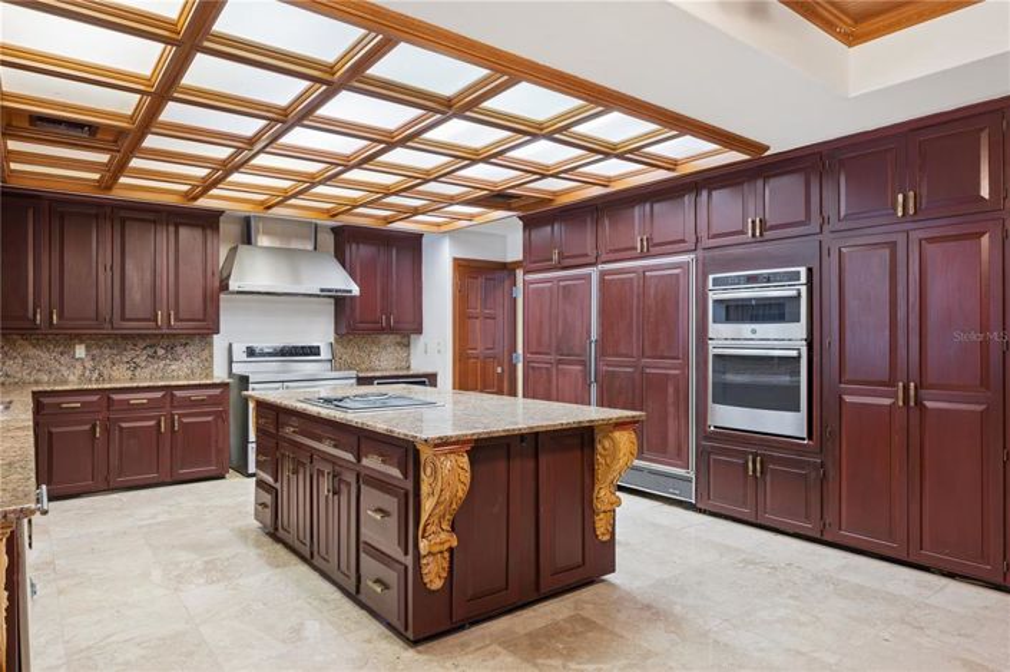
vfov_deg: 58.3
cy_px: 336
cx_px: 505
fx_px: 603
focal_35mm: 22
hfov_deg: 79.9
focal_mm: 21.5
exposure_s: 1/1.25
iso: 200
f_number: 9
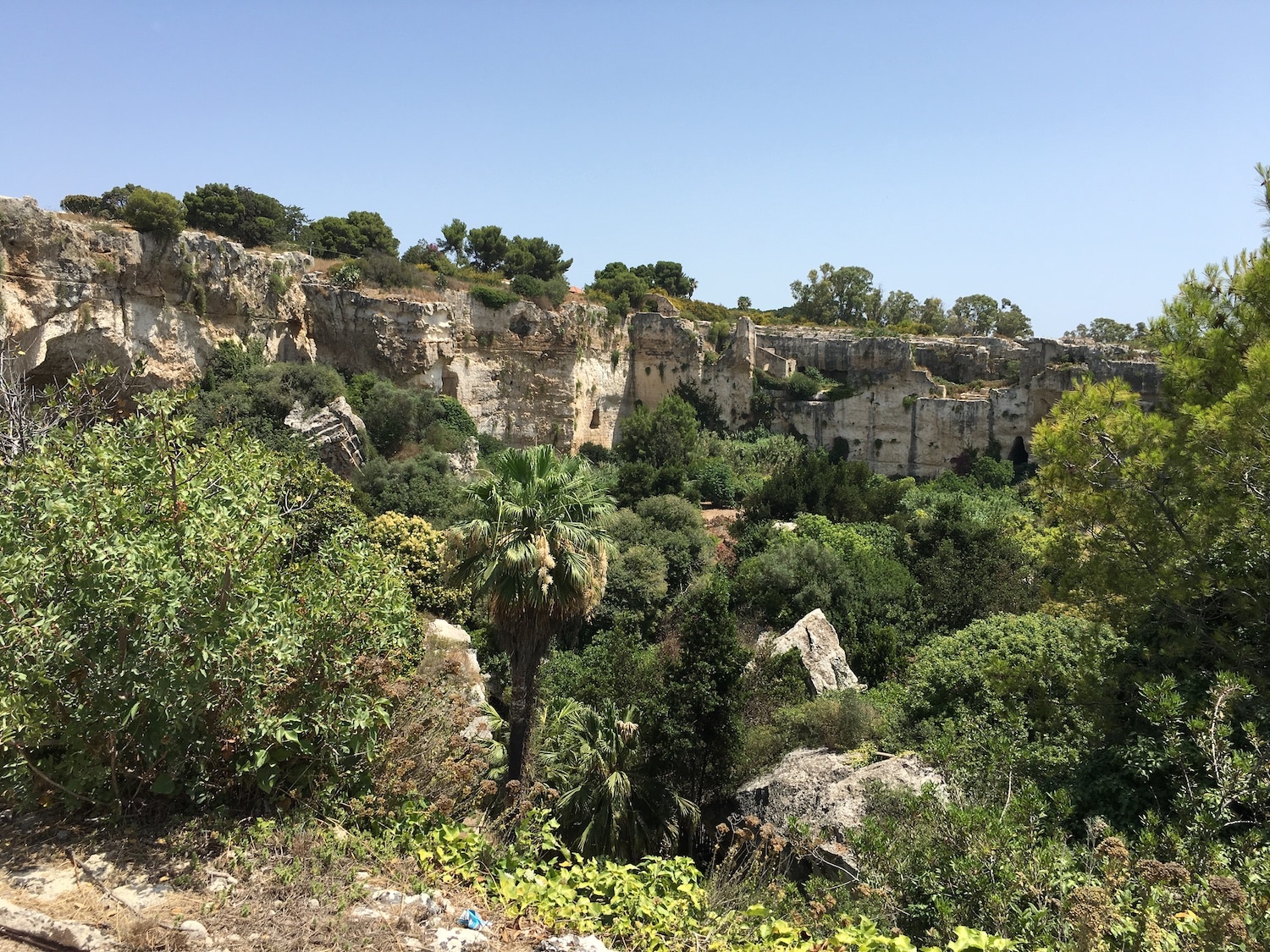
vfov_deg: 48.2
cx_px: 635
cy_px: 476
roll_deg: -0.1
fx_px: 1064
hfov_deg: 61.7
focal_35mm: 29
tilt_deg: -4.5
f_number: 2.2
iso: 25
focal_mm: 4.15
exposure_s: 1/1479
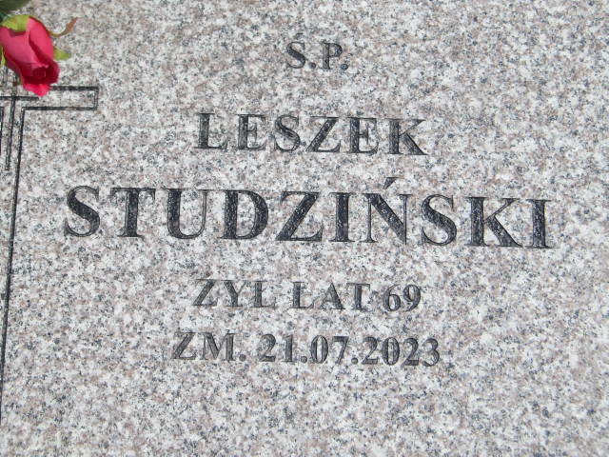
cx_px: 304
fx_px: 1232
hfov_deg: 27.8
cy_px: 228
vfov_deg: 21.0
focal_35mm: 70
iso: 100
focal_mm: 12.5
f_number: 17.2
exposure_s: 1/85
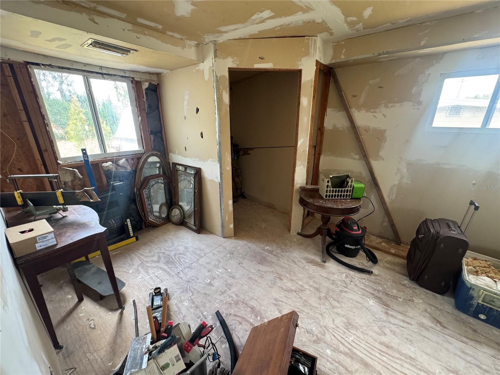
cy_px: 188
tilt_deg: -21.1
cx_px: 250
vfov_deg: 85.7
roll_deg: +0.4
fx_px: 202
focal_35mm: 14
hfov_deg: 102.1
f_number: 2.2
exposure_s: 1/99
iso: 200
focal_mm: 2.22
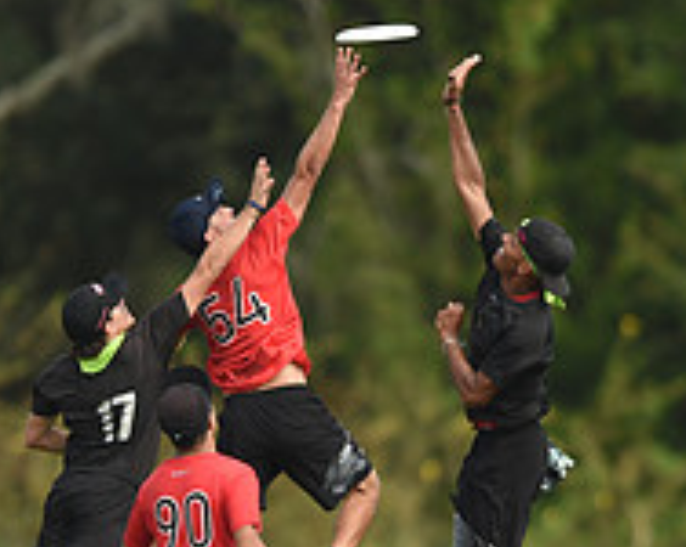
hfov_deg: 1.7
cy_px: 376
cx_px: 339
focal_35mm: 1157
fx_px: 23466
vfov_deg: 1.3
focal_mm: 400
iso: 160
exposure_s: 1/1600
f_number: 2.8
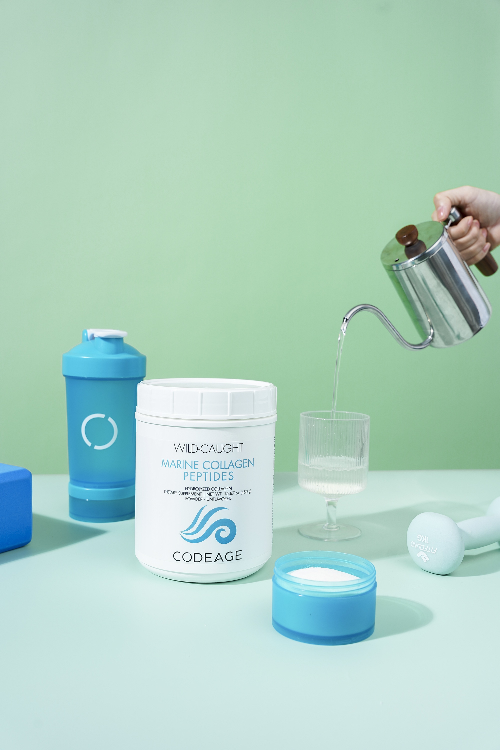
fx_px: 756
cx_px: 250
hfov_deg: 36.6
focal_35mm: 36
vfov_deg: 52.8
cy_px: 375
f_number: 6.3
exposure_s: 1/160
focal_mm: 36.3
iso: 100
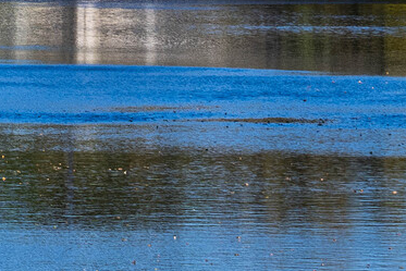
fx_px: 5923
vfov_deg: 2.6
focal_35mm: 525
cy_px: -321
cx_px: -699
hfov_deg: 3.8
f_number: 6.3
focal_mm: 70
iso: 160
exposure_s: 1/640
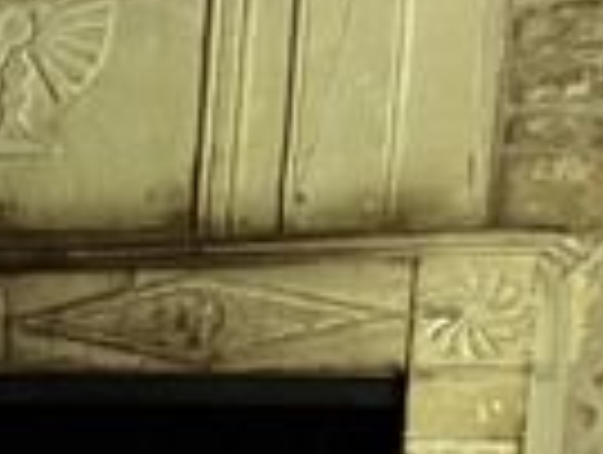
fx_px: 2705
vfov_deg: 9.3
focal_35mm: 155
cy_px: 701
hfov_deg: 10.1
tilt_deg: -9.1
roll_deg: +0.8
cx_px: -1084
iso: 640
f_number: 1.6
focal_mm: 5.1
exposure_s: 1/32
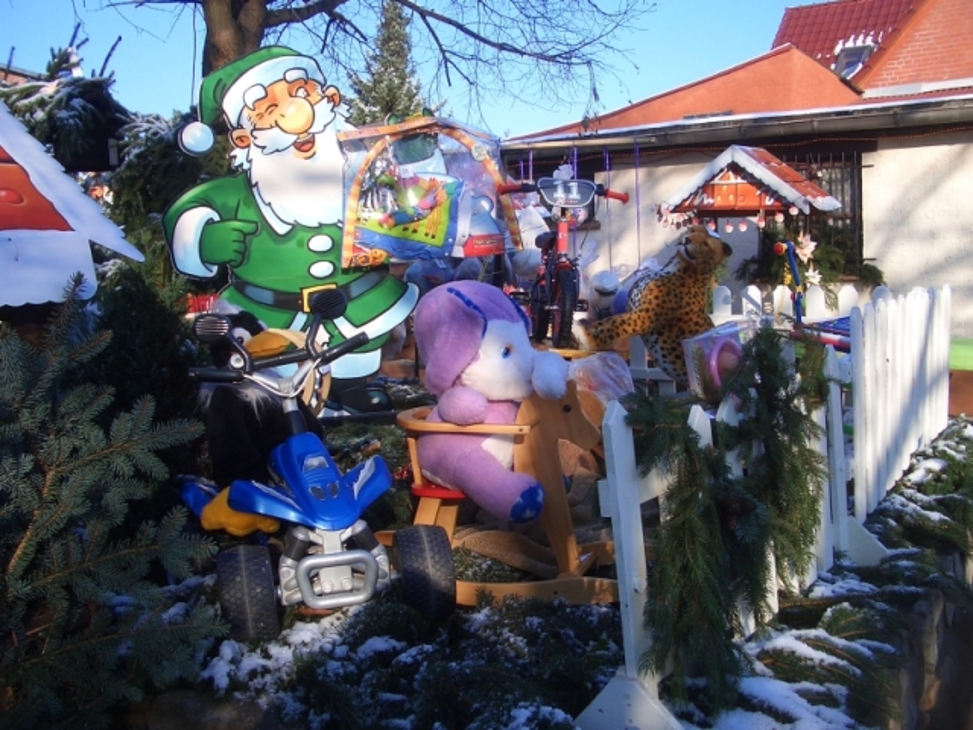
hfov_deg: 52.6
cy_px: 365
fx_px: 984
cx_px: 486
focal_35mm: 35
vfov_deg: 40.7
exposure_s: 1/320
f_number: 4.3
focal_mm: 5.8
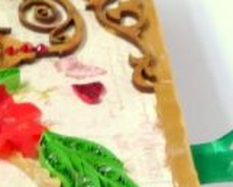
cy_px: 320
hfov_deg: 8.6
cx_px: -165
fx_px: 1504
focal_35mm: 218
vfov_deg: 6.9
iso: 100
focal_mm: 8.1
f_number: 2.8
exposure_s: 1/60
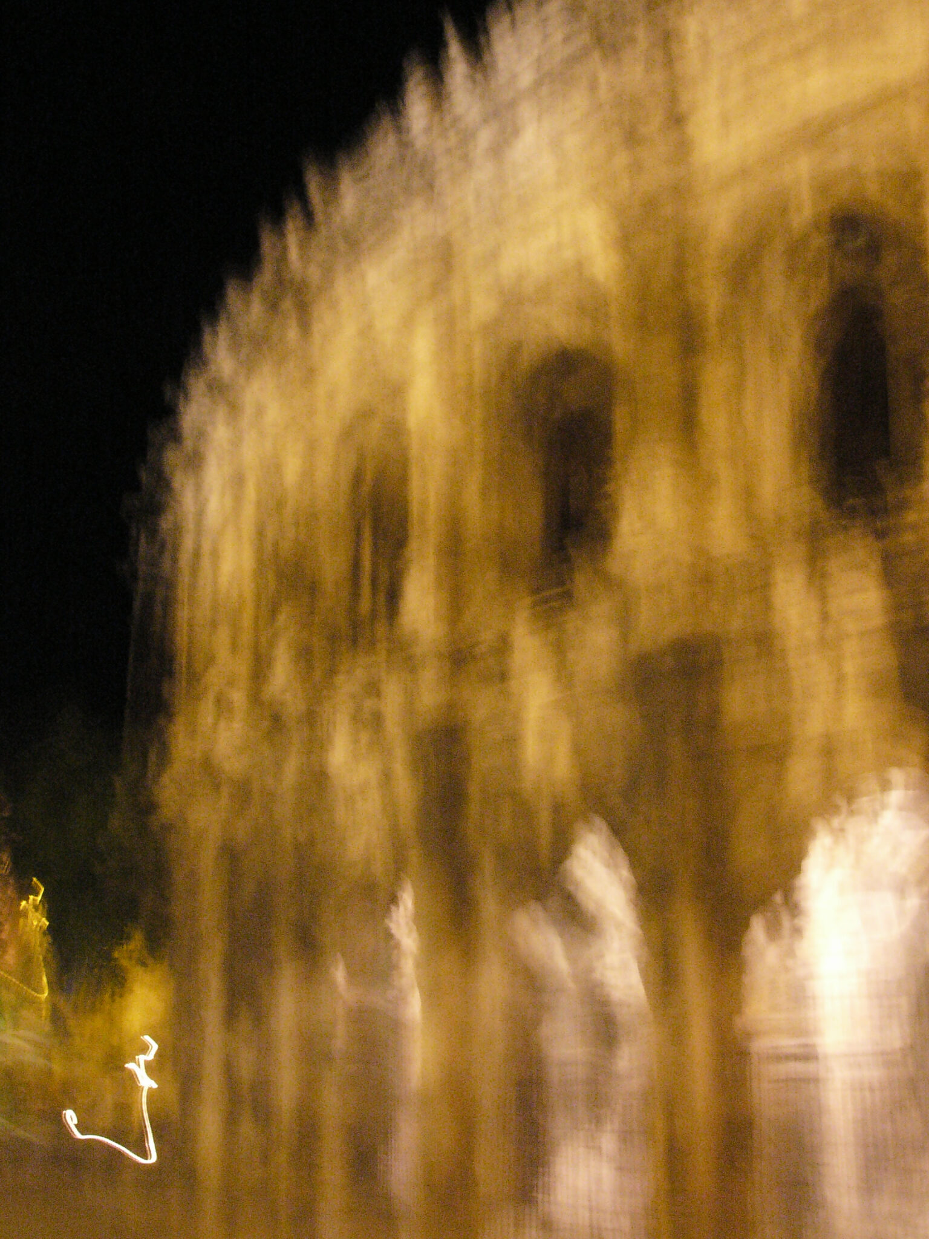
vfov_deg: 39.7
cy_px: 620
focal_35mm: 48
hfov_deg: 30.3
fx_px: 1718
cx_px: 464
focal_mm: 8.1
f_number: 6.5
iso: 400
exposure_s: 1.6
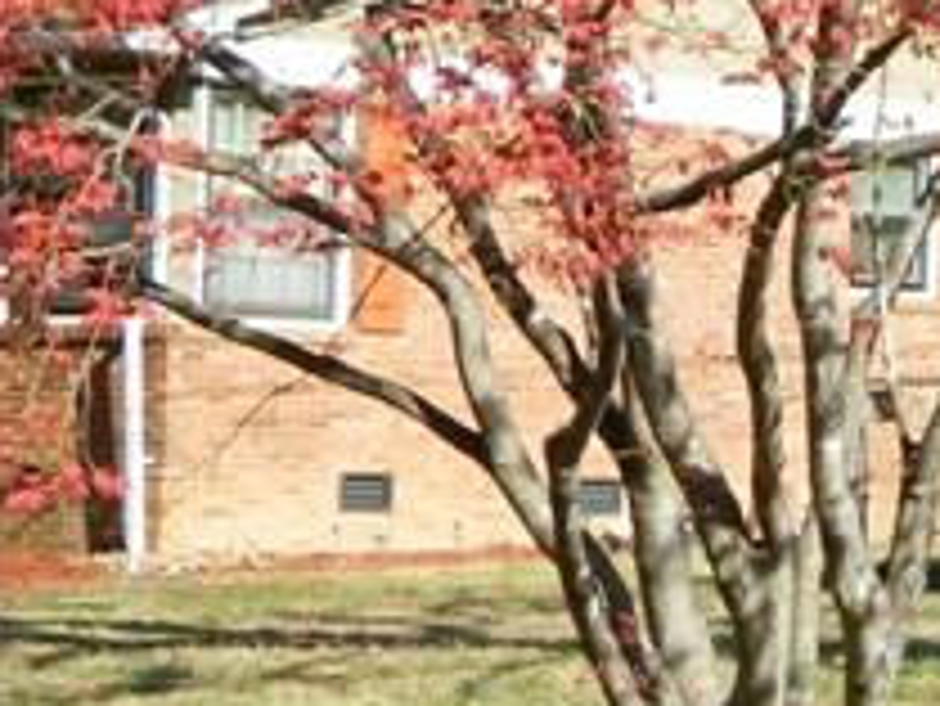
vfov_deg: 6.5
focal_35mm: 230
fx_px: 6249
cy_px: 175
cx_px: 2289
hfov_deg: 7.9
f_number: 3.6
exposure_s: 1/500
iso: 80
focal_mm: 8.4
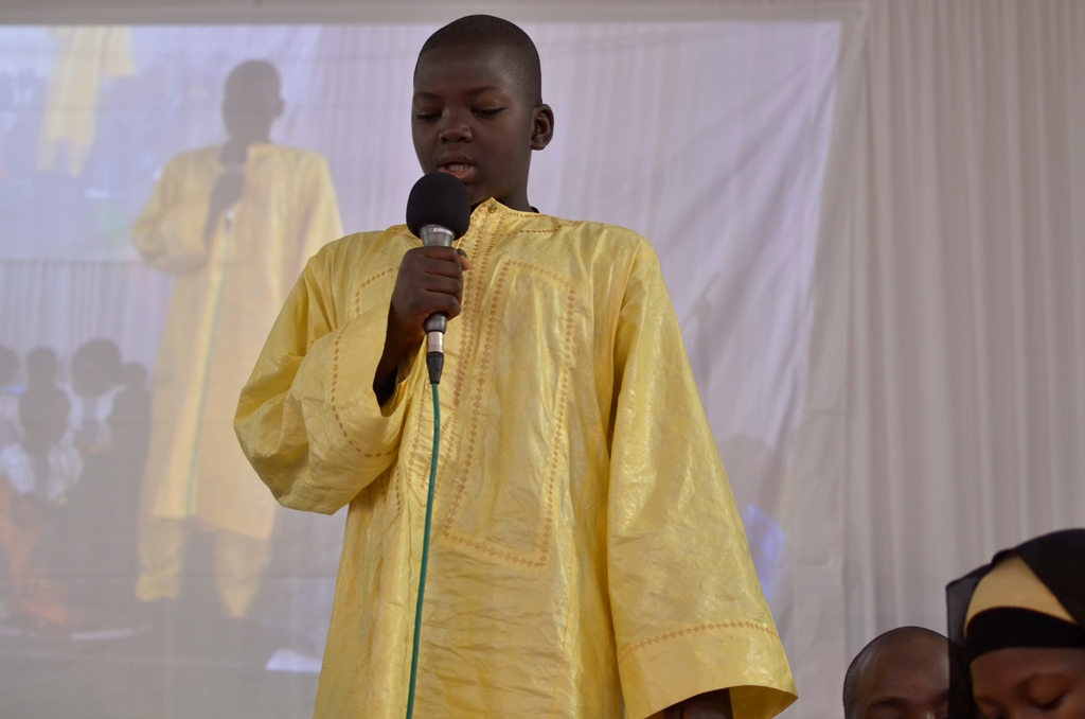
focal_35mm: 117
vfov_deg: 11.7
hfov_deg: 17.5
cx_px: 542
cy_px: 360
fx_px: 3519
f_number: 4
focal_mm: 78
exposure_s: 1/50
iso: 640
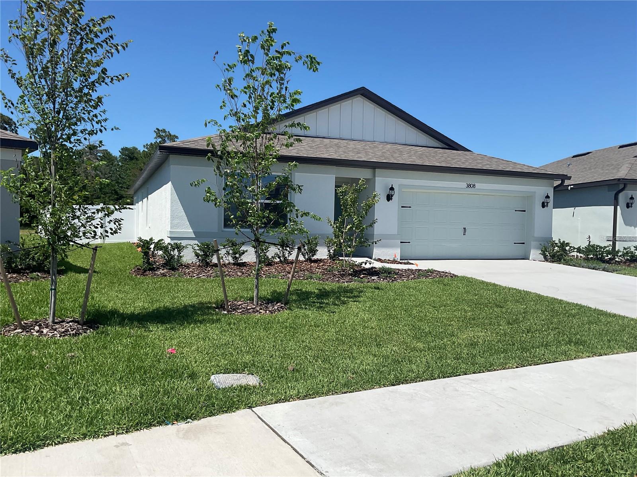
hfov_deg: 61.7
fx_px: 534
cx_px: 318
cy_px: 238
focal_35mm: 29
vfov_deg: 48.2
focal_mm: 3
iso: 16
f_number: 1.8
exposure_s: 1/2959
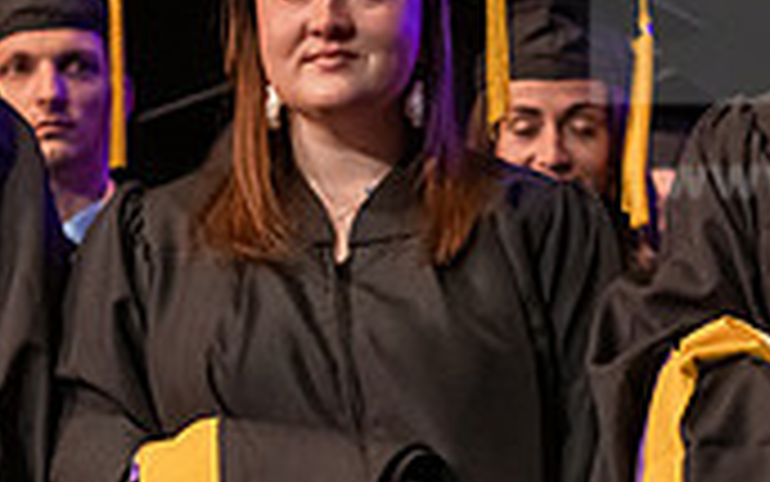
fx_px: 5794
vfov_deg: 4.8
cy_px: 273
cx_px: 455
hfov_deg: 7.6
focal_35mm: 276
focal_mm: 80
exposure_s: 1/200
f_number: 3.2
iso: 5000
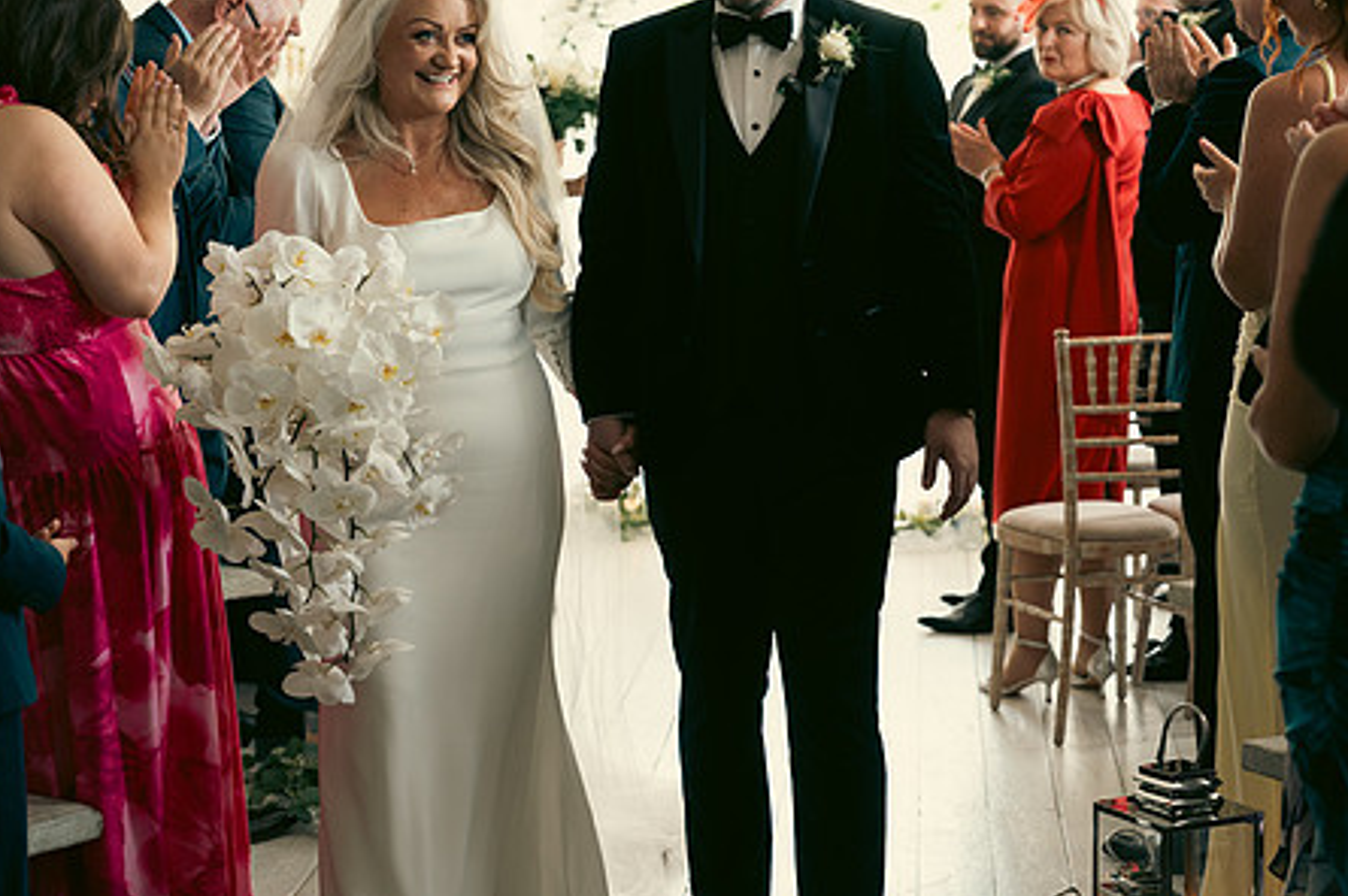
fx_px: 2881
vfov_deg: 17.7
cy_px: 316
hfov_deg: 26.3
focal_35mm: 77
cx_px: 639
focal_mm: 59
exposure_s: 1/160
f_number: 3.5
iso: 500
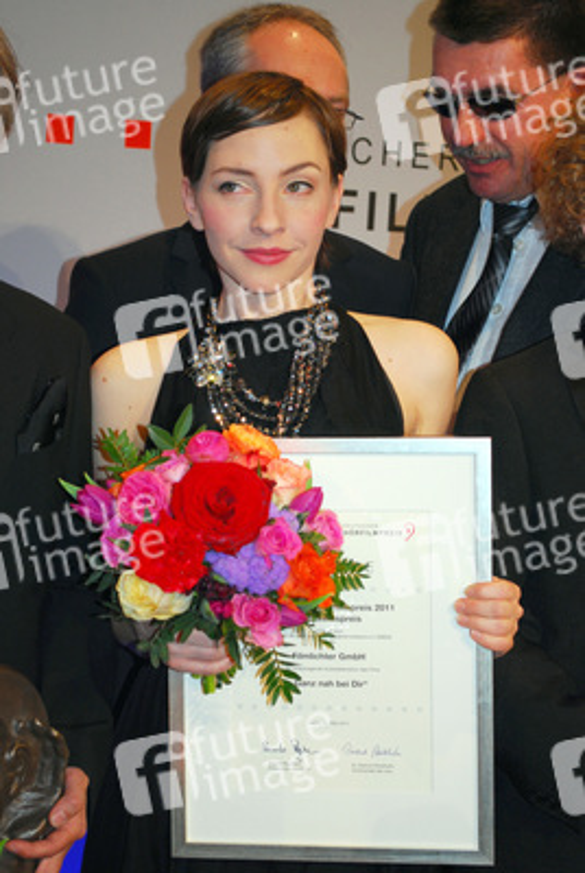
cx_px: 292
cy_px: 436
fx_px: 1895
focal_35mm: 78
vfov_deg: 26.0
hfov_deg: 17.6
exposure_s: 1/80
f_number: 5.6
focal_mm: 52
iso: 400
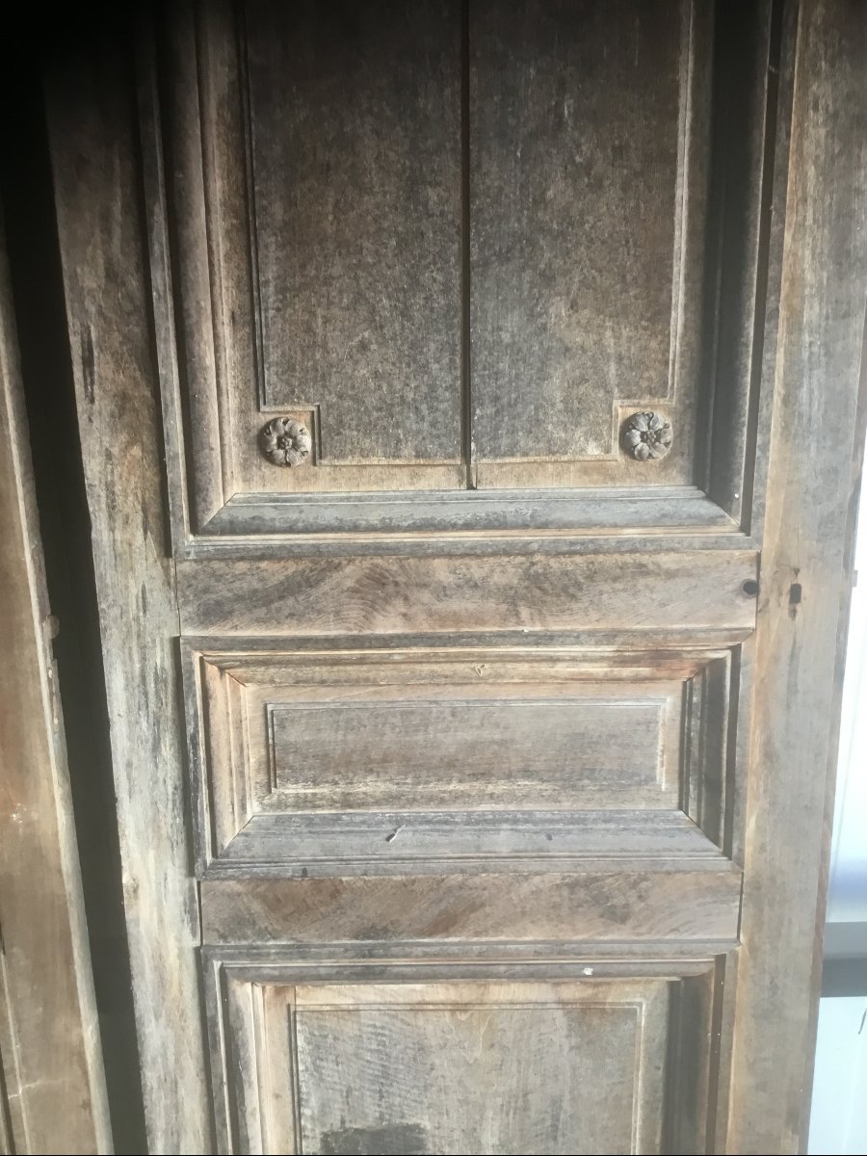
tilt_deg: -18.7
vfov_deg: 58.4
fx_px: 1035
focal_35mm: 31
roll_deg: +0.3
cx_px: 434
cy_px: 578
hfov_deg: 45.4
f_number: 2.4
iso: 80
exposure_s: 1/33
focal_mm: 3.3
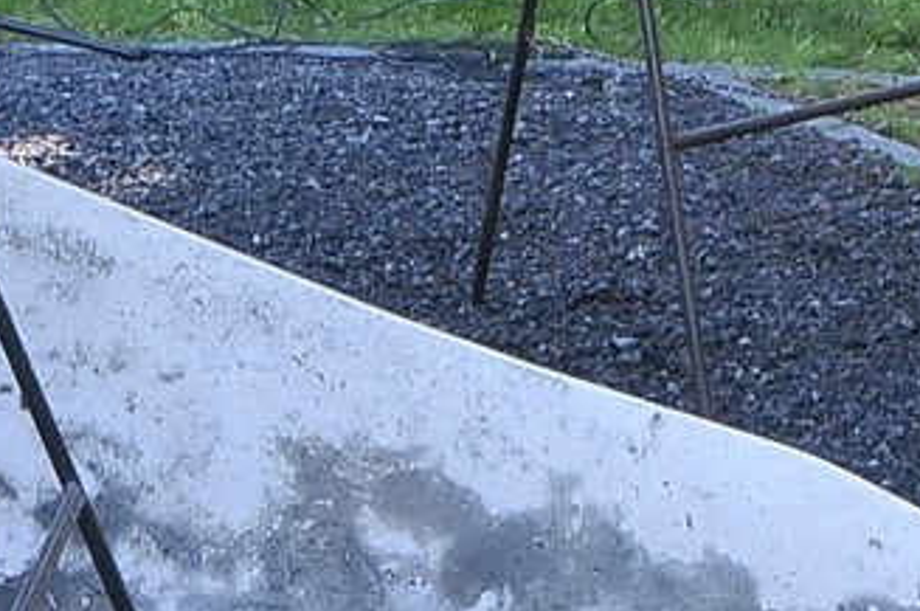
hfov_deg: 10.9
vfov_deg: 7.2
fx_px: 4797
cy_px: -237
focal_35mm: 188
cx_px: 594
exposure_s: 1/160
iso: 800
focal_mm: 32
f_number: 6.3
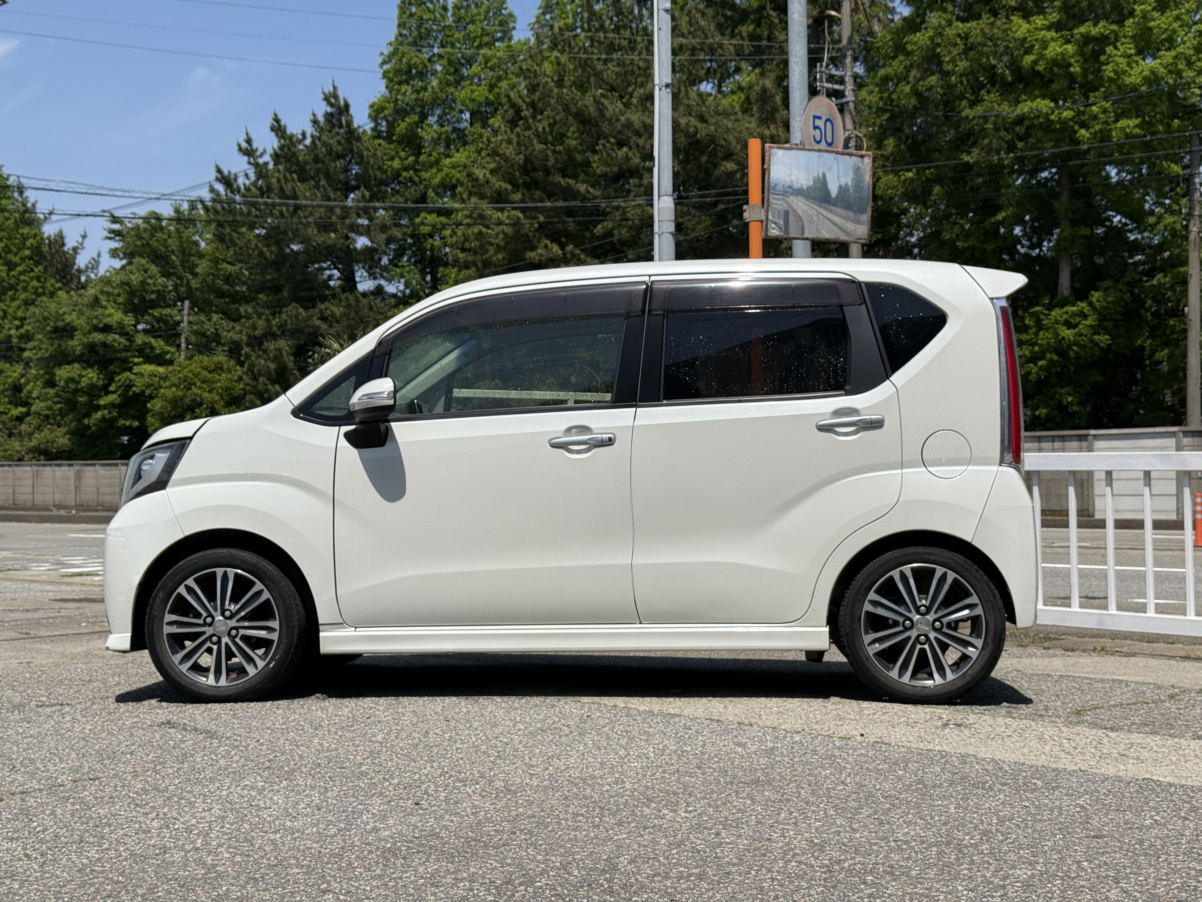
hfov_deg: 39.7
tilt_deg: +1.1
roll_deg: +0.4
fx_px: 1667
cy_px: 451
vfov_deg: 30.3
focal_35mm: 48
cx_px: 601
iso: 64
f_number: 1.78
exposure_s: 1/8772
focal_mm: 6.76
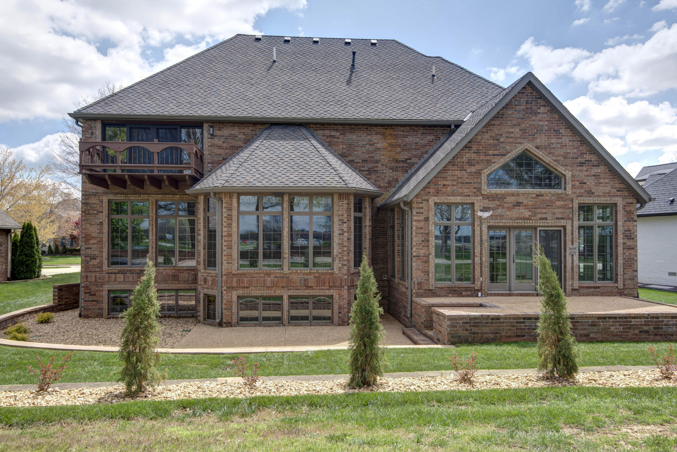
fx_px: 470
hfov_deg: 71.5
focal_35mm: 25
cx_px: 338
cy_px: 226
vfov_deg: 51.3
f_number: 6.3
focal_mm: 25
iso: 100
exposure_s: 1/250
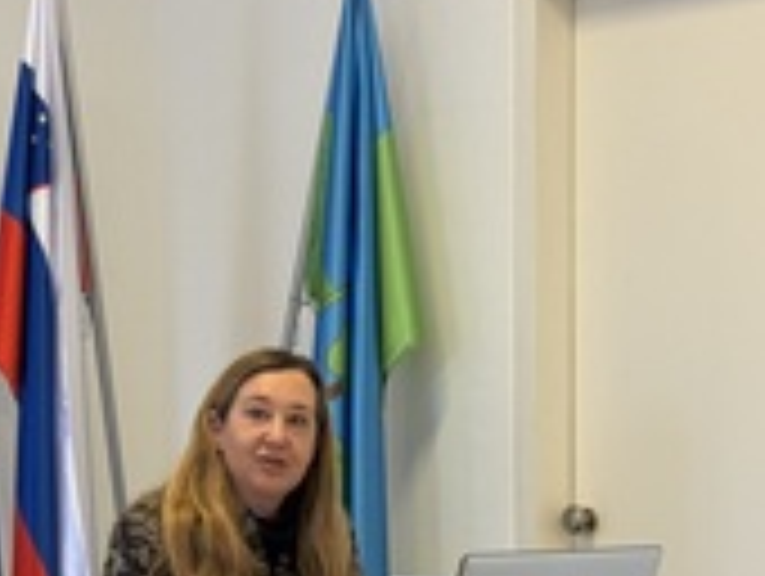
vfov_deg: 11.6
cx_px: 166
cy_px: 549
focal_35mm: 127
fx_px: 2811
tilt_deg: -1.8
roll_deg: -0.1
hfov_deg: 15.4
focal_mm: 6.76
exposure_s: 1/50
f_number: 1.78
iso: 80
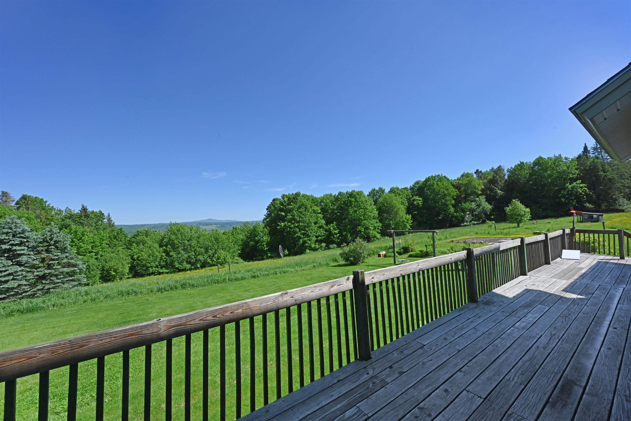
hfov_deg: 104.3
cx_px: 316
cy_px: 210
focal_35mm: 14
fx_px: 245
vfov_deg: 81.2
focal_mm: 14
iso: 800
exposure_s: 1/800
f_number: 14
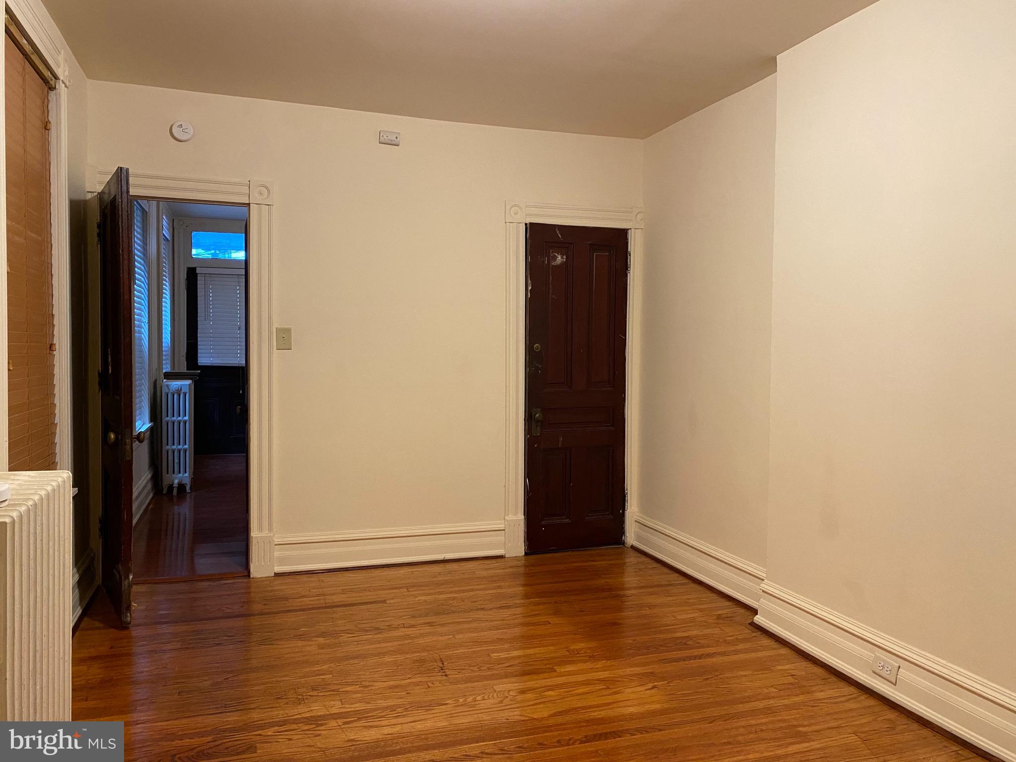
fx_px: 763
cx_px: 508
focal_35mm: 26
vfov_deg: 53.1
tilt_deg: -1.7
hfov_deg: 67.3
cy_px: 381
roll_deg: -0.8
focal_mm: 4.25
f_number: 1.8
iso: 200
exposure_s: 1/60
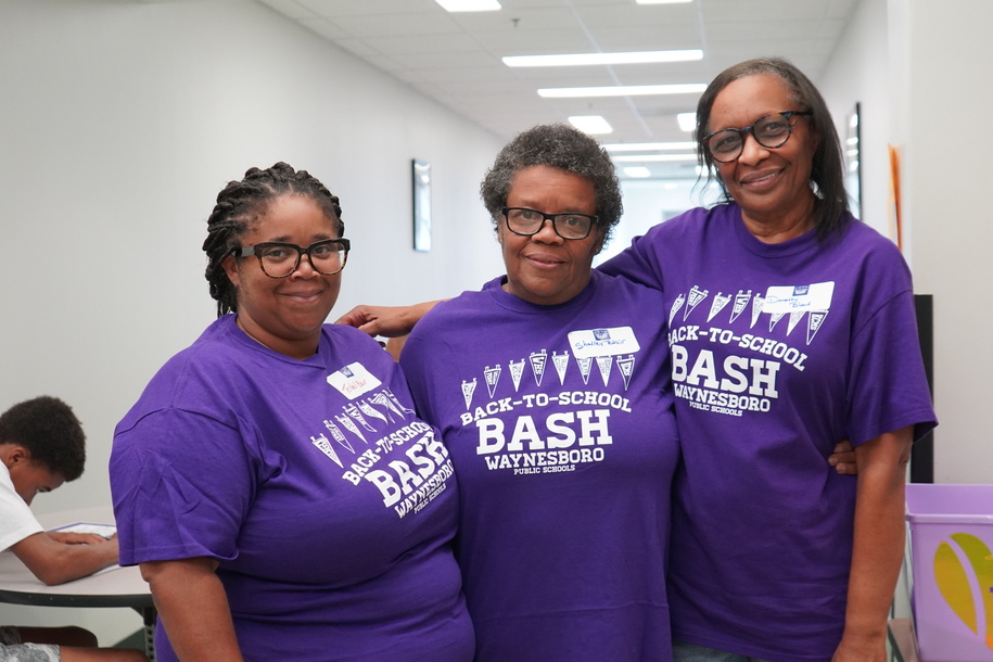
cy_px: 323
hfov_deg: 41.9
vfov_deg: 28.6
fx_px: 1296
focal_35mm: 47
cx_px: 539
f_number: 4
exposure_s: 1/160
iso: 1600
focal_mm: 28
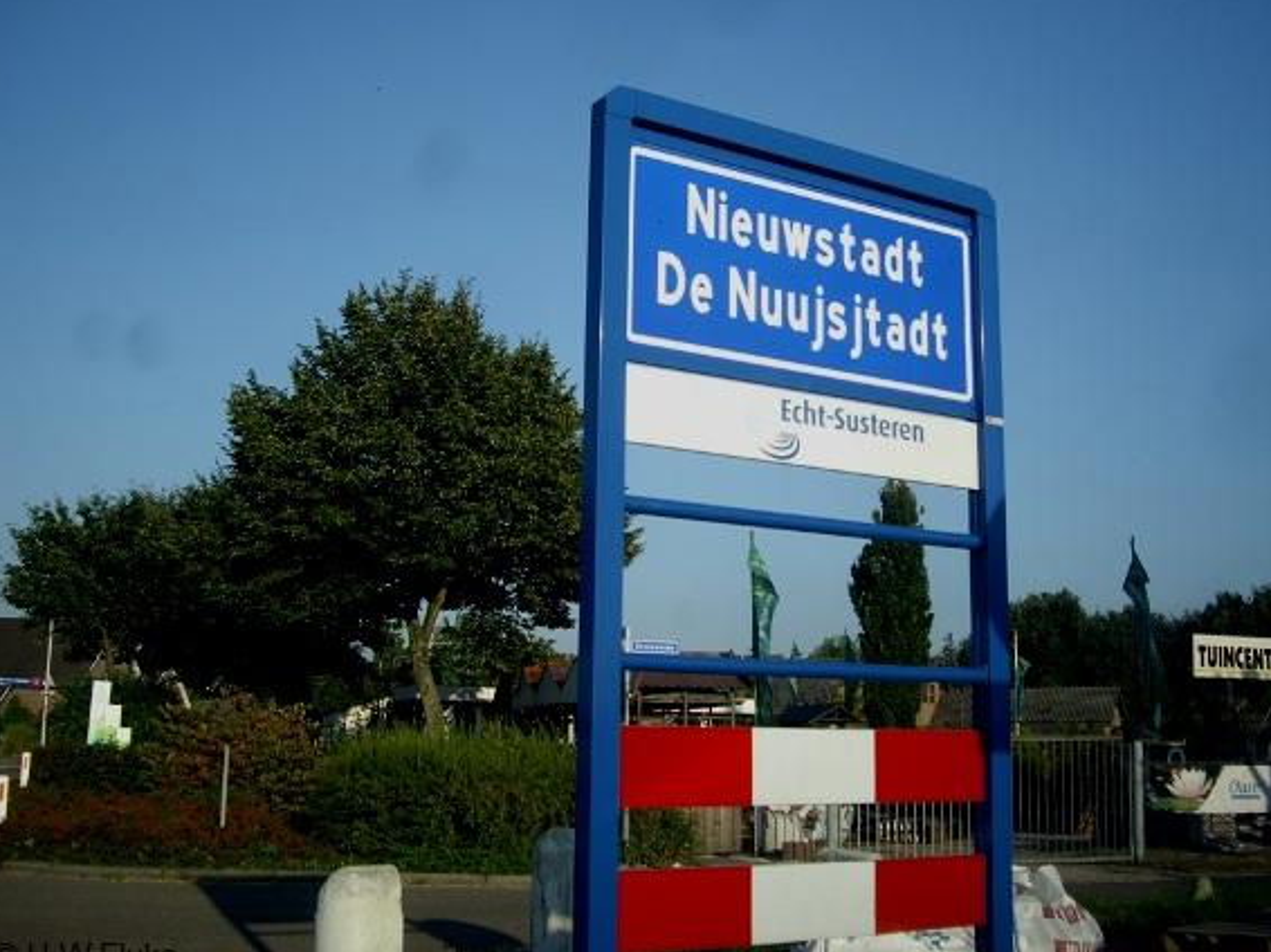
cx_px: 701
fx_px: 1578
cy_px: 451
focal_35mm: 43
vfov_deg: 33.6
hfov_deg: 43.8
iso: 64
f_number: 2.8
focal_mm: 7.9
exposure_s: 1/500
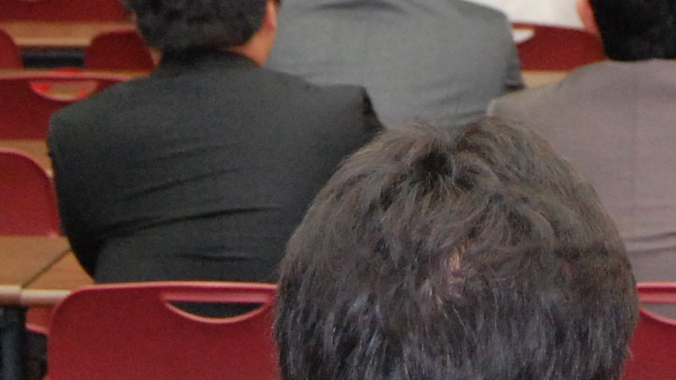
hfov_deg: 9.8
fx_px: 3908
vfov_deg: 5.4
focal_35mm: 218
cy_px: -411
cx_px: 605
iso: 1600
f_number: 4.8
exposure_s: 1/60
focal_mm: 38
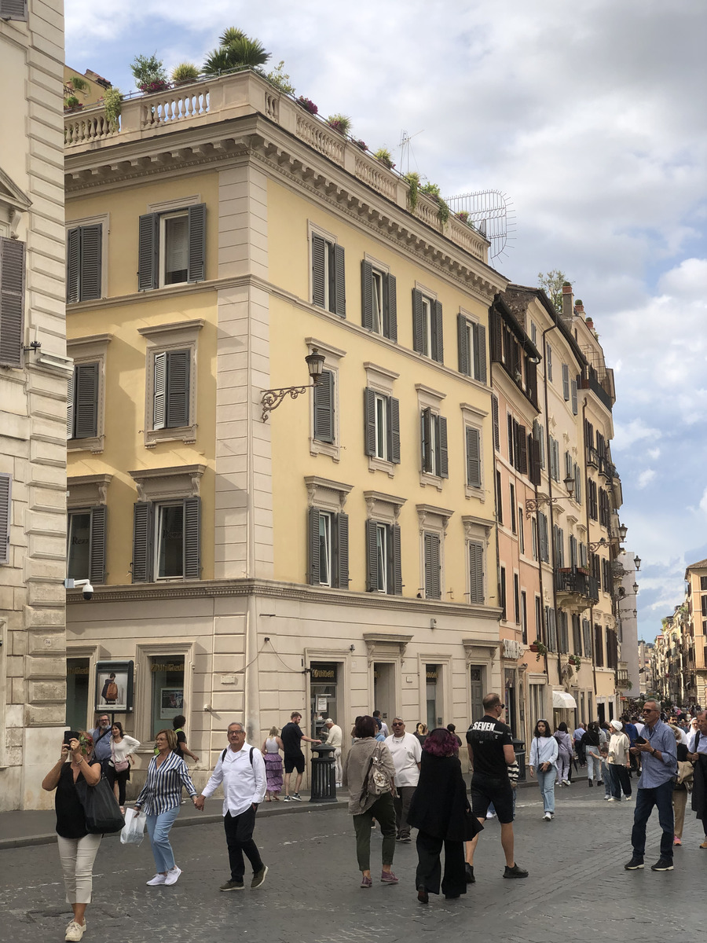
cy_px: 472
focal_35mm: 52
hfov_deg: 28.0
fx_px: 1416
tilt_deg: +8.6
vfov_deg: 36.8
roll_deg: +0.6
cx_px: 354
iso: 16
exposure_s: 1/1116
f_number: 2.4
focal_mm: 6
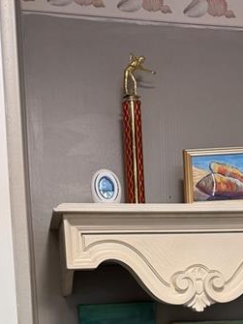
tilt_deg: -5.4
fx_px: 515
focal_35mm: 55
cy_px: 366
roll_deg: +2.6
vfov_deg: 30.8
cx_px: 152
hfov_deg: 26.5
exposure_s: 1/60
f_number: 1.78
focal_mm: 6.76
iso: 320
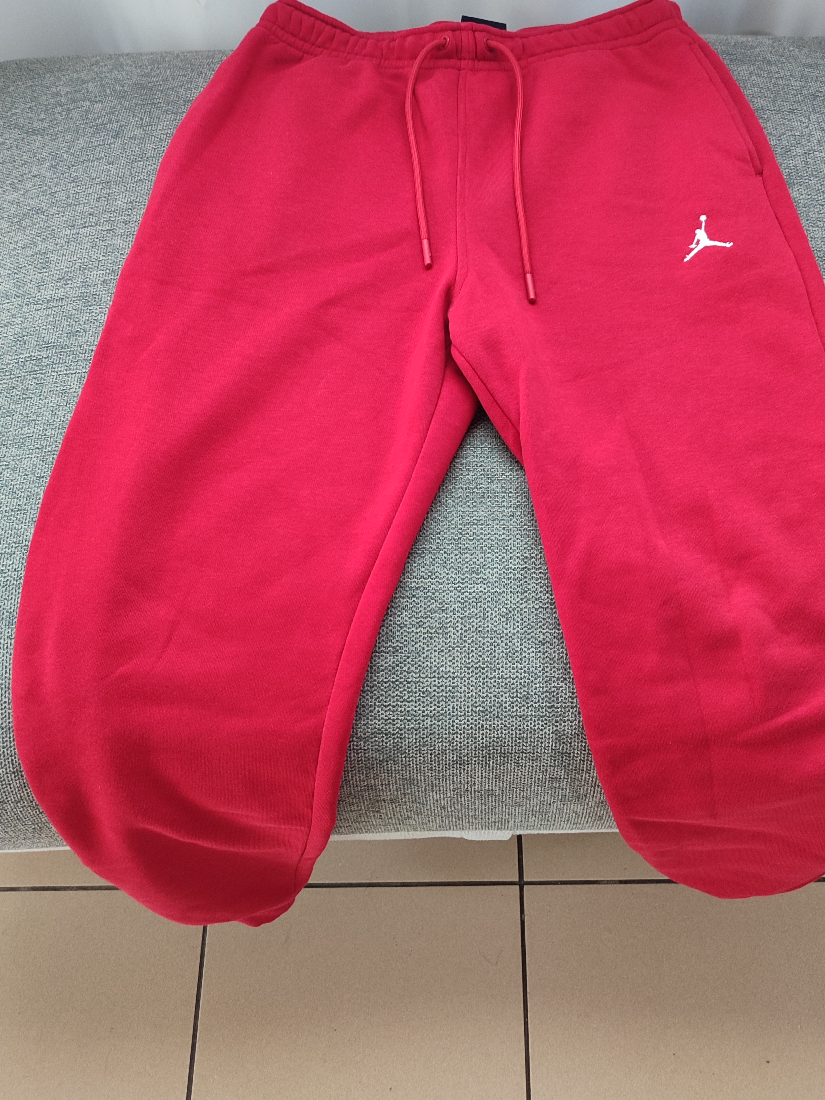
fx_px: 953
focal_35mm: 30
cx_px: 459
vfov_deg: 59.7
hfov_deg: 46.7
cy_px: 472
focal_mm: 5.95
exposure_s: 1/50
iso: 665
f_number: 1.89
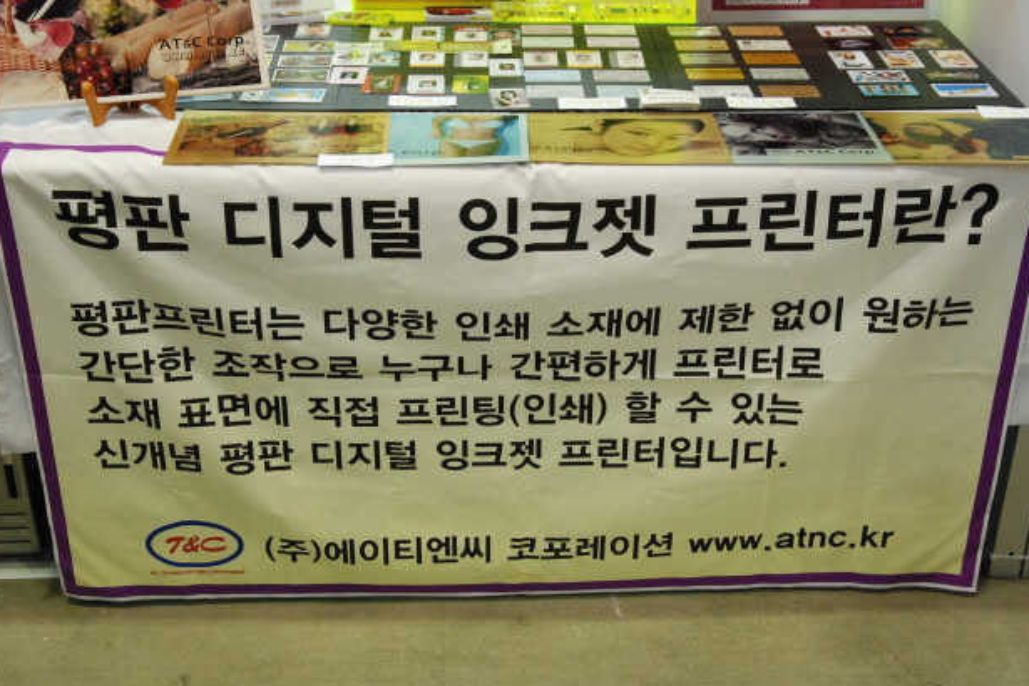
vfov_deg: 27.0
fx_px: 1429
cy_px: 354
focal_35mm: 50
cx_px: 512
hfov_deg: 39.6
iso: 1600
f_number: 4.5
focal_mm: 32
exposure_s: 1/60
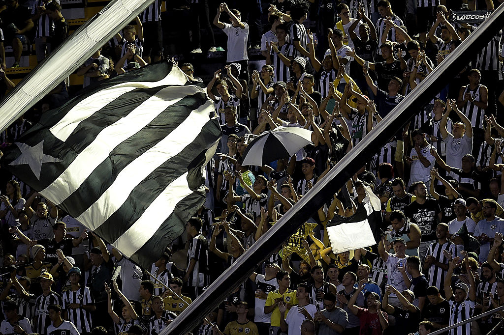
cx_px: 252
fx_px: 5598
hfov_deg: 5.2
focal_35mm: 400
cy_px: 168
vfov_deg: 3.4
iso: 2500
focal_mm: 400
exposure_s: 1/2000
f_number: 2.8
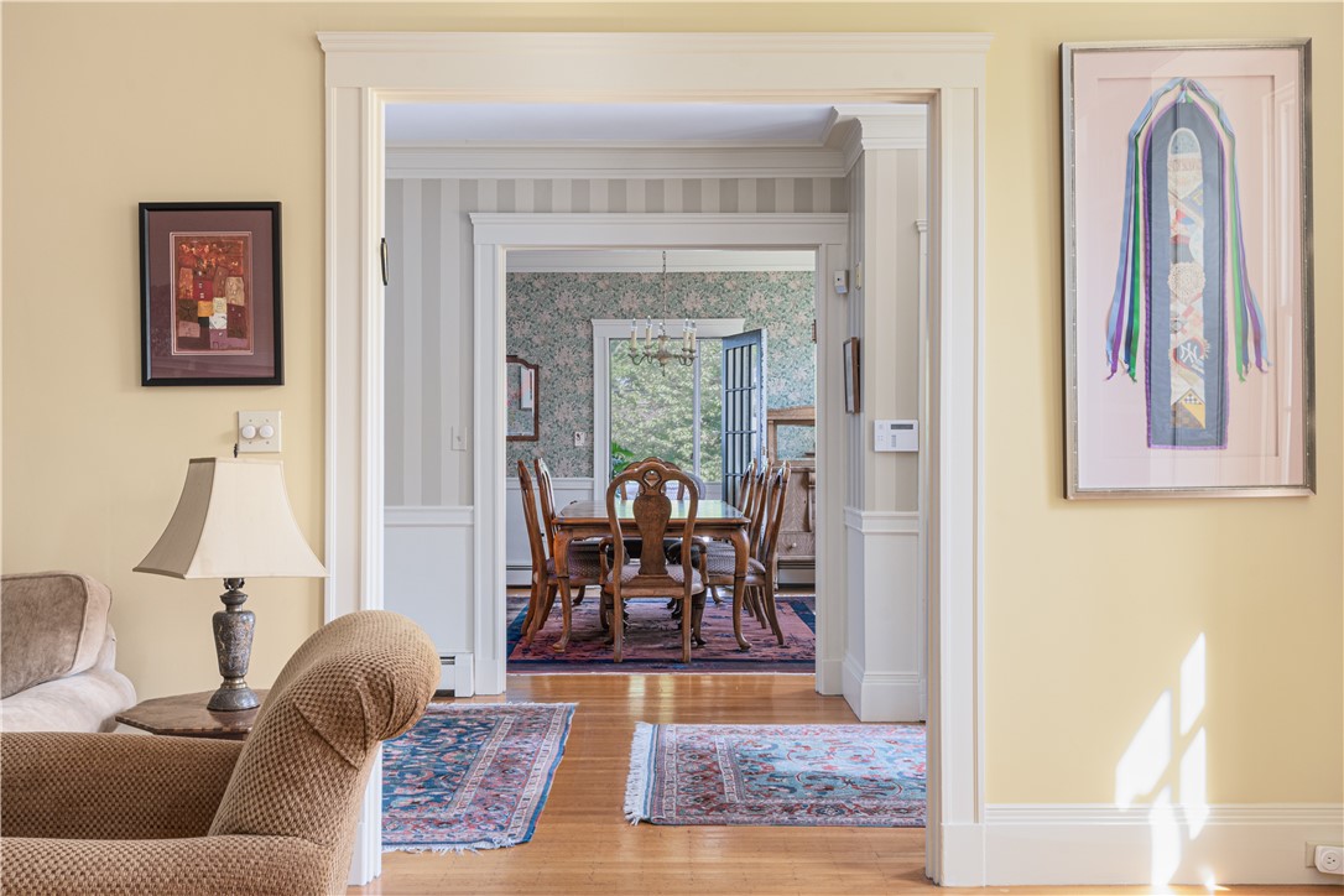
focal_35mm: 36
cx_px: 672
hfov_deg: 53.1
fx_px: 1344
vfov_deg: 36.9
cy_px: 448
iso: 400
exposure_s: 1/13
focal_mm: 24
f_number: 10
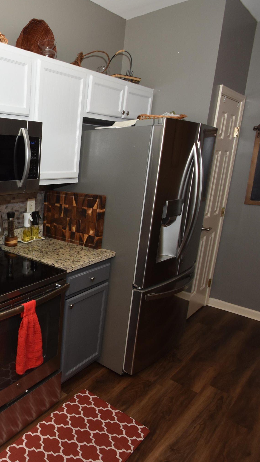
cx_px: -12
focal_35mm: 24
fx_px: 294
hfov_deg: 40.4
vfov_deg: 76.3
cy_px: 229
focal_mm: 10
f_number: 6.3
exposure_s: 1/60
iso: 500
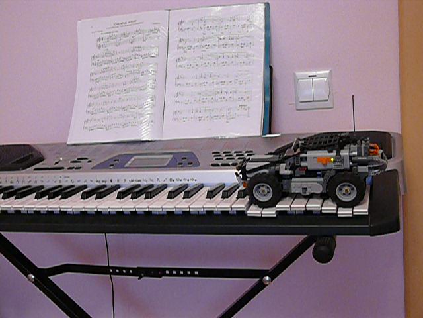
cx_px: 212
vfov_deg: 28.0
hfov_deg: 36.8
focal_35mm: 52
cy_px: 159
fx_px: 635
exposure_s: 1/30
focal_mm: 10.9
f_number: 3.2
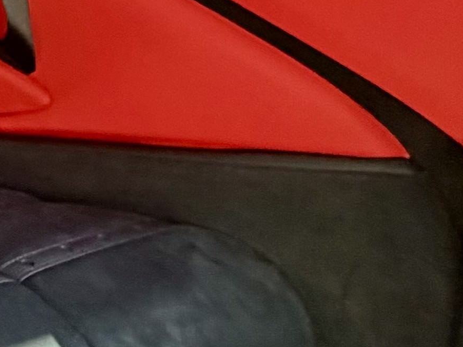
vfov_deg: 15.7
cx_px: -732
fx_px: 1217
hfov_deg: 13.4
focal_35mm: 91
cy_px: -46
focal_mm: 2.22
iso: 400
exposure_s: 1/60
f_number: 2.2
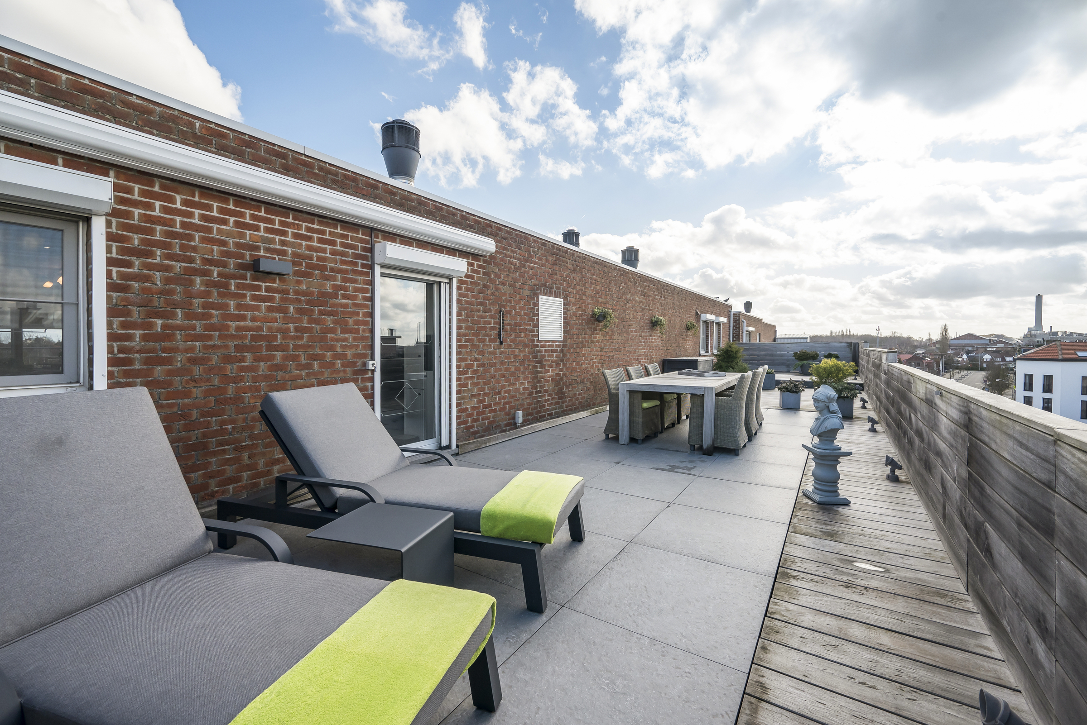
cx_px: 544
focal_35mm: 14
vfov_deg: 81.3
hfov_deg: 104.2
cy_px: 362
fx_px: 423
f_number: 8
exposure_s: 1/500
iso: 250
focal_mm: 14
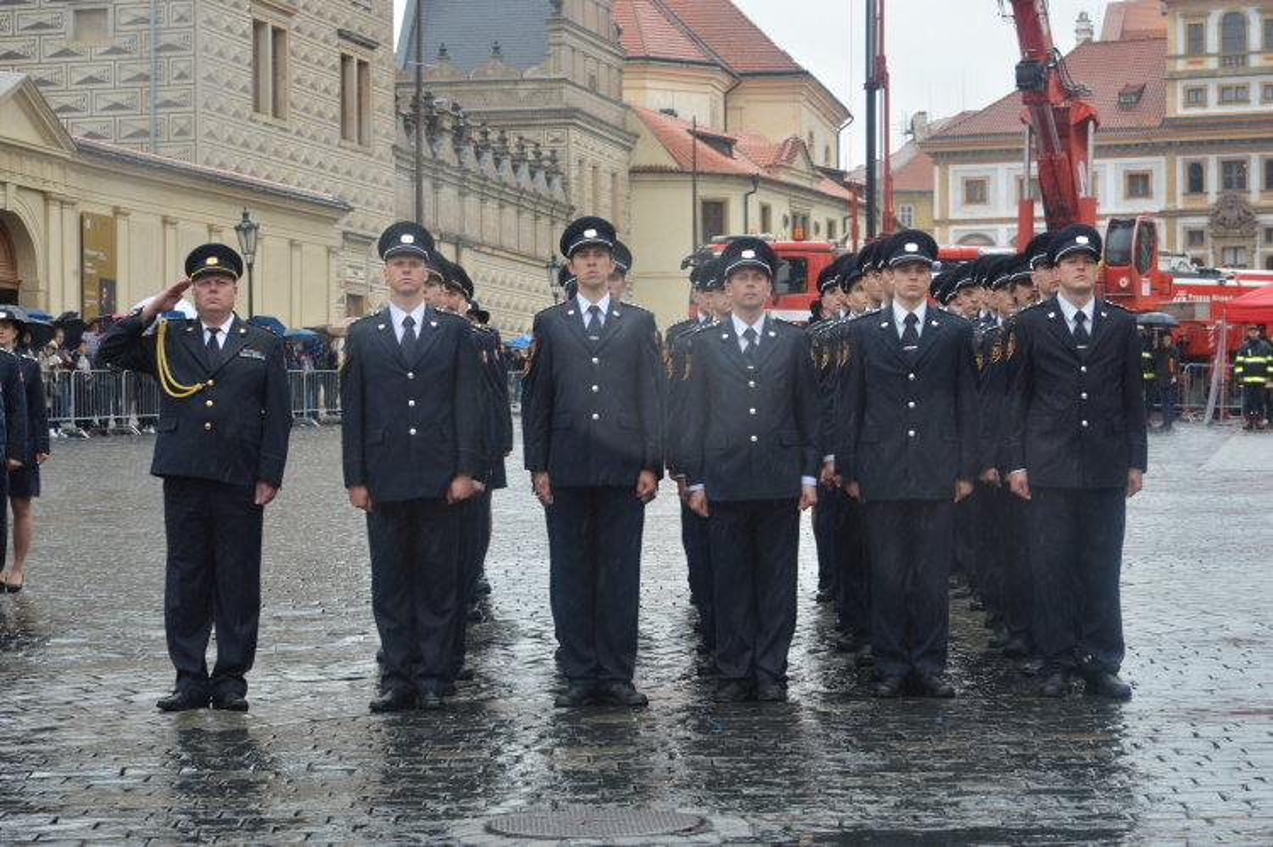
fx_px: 3534
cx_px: 636
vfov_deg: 13.7
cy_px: 424
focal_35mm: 100
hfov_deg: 20.4
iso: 1250
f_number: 13
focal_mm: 100
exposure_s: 1/250
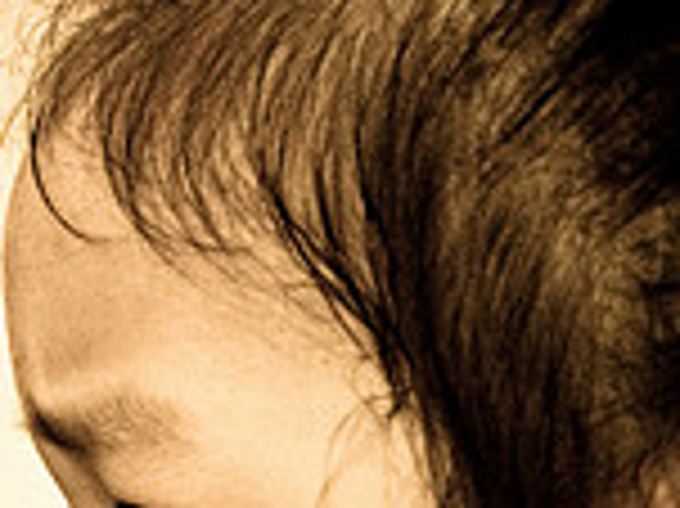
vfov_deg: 3.8
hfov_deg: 5.1
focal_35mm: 387
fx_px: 7596
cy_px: 623
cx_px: -117
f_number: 5.3
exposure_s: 1/160
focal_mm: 70
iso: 1600
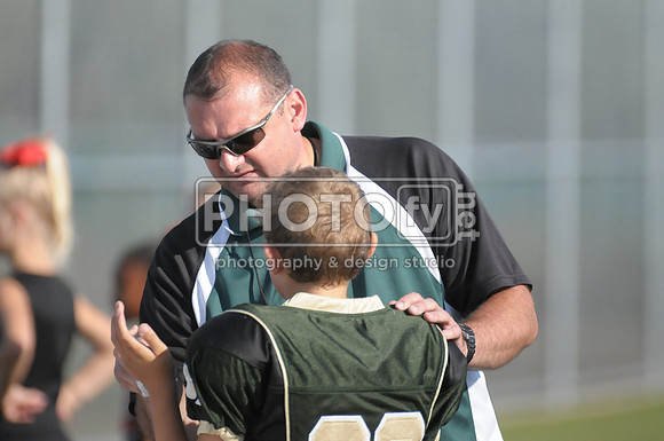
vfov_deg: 2.3
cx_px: 332
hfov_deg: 3.4
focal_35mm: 600
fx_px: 11051
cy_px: 220
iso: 1600
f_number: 4
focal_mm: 400
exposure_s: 1/6400
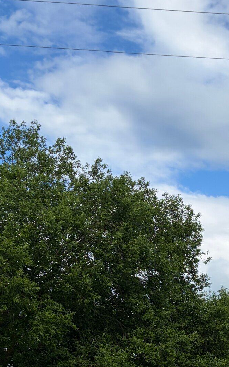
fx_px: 669
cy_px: 406
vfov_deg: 27.9
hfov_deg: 18.7
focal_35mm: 67
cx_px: 250
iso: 50
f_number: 1.6
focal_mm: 5.96
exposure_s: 1/2747
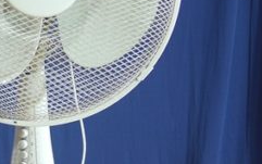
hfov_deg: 11.5
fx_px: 1286
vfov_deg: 7.2
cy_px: 210
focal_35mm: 180
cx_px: -8
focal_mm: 20
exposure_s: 1/60
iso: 100
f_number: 1.7
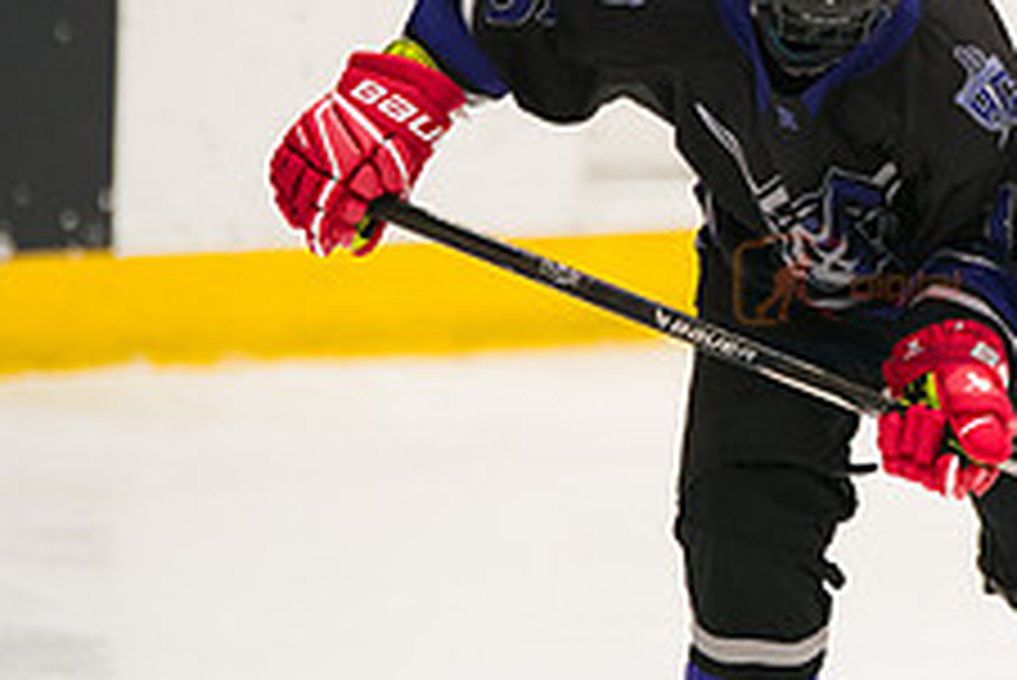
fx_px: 17950
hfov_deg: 3.2
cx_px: 927
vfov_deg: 2.2
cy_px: 295
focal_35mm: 635
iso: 2000
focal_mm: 247
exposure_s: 1/1250
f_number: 3.2
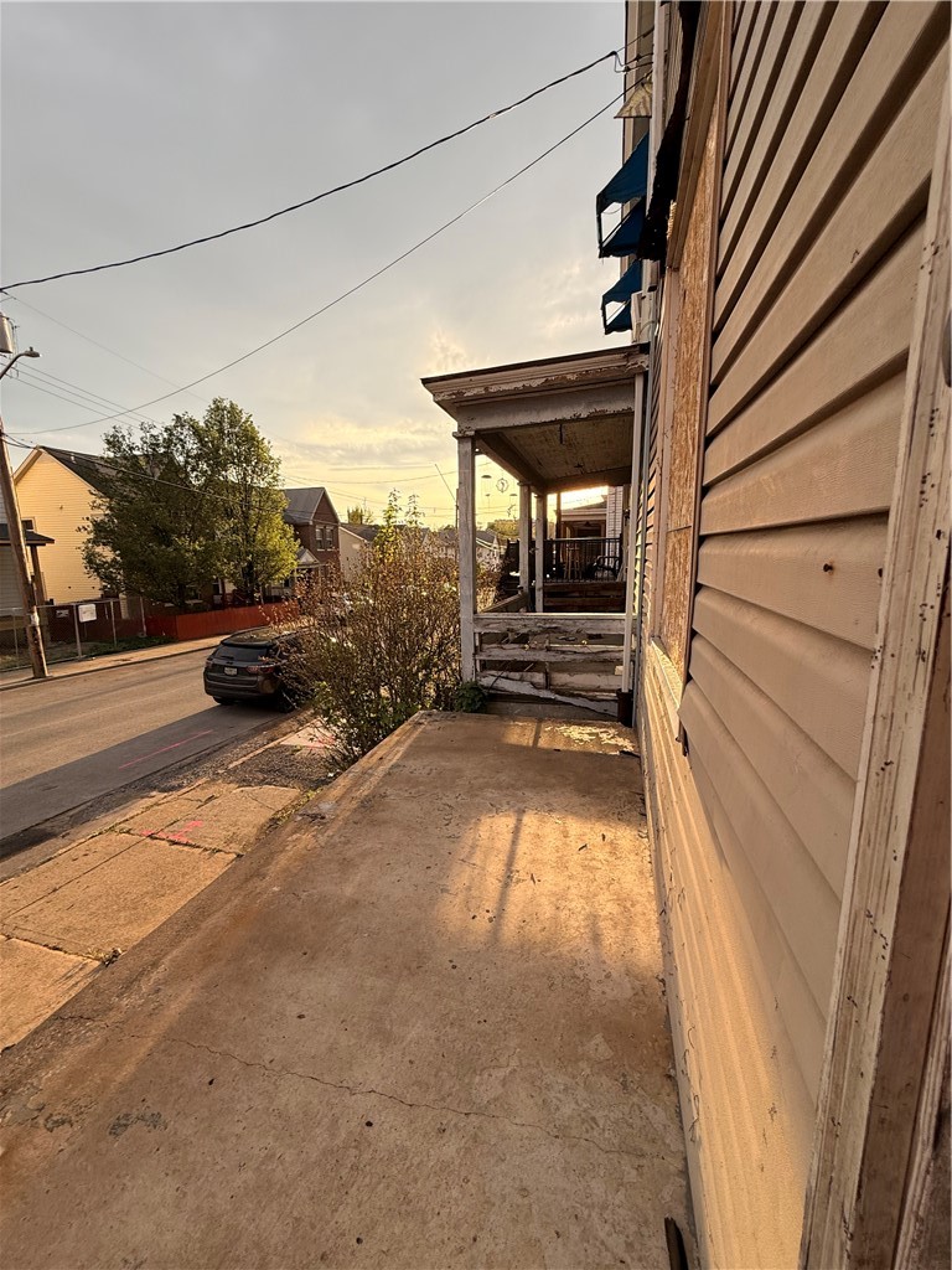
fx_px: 513
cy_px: 635
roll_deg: +2.5
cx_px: 476
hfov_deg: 85.7
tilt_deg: -11.1
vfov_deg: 102.1
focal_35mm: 14
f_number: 2.2
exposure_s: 1/559
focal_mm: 2.22
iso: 64
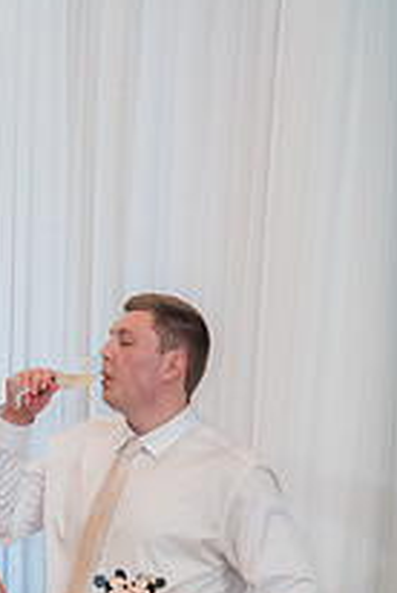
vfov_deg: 18.5
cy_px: 518
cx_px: -12
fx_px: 1797
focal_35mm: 109
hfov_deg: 12.4
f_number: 2.8
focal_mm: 50
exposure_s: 1/250
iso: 800
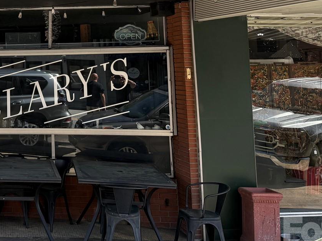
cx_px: 11
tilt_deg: +8.4
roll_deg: +0.2
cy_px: -4
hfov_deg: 30.7
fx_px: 549
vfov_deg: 23.7
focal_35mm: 59
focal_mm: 6.76
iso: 100
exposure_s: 1/1618
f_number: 1.78
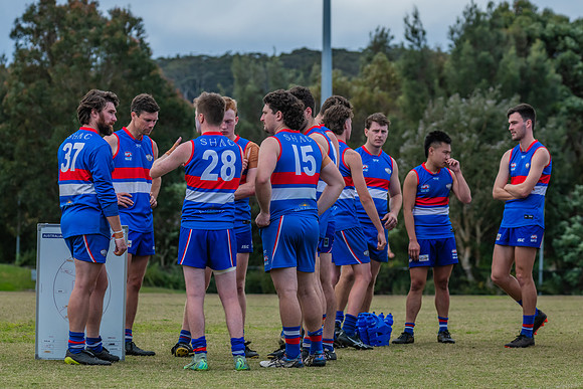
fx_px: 3057
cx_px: 289
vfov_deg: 7.3
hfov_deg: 10.9
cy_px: 182
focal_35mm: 189
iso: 800
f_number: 6.3
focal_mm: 170
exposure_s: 1/1600
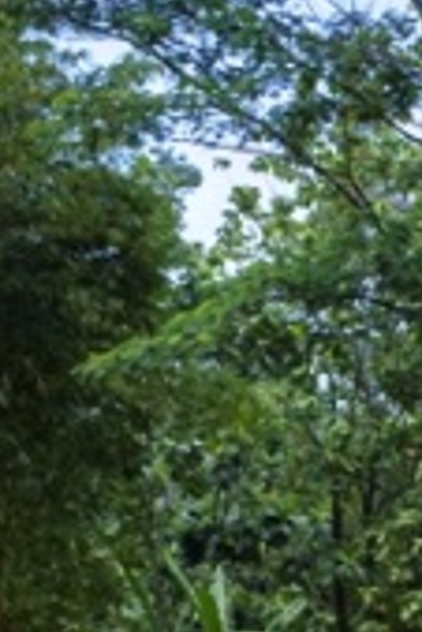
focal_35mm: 110
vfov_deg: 17.7
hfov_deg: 12.1
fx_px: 1930
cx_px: 545
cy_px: 763
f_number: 3.5
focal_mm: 10
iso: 160
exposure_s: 1/800
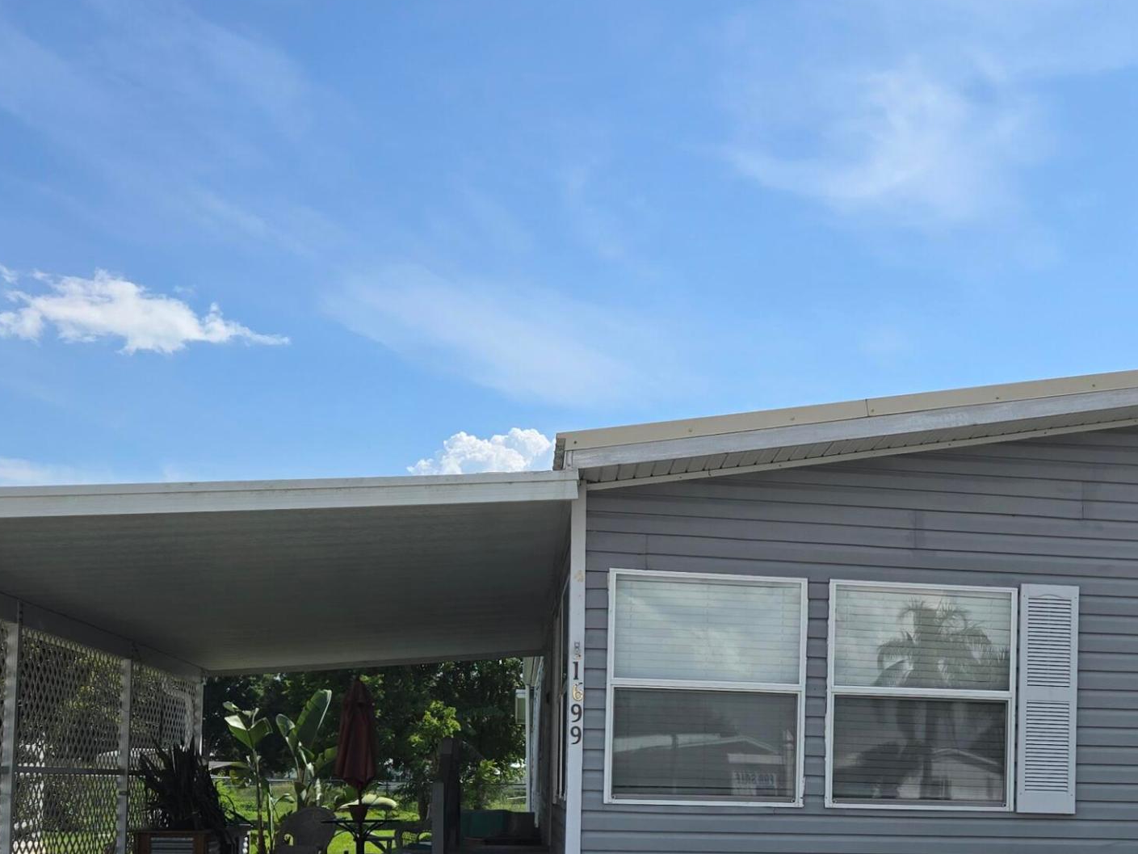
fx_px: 1545
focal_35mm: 47
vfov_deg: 29.8
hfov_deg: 39.8
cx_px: 792
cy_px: 744
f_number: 1.8
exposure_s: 1/2671
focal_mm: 5.4
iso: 25
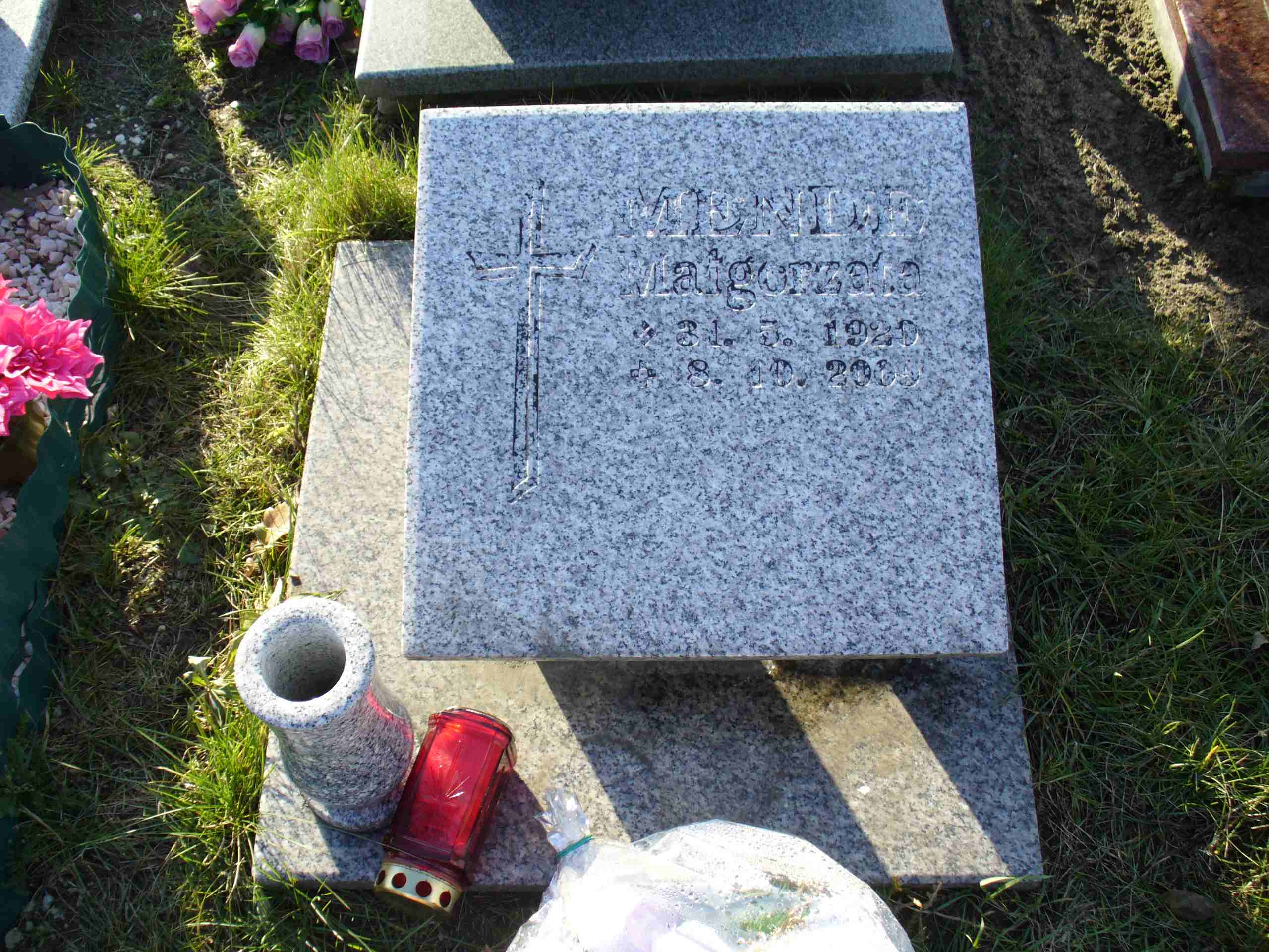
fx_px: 1356
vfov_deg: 38.7
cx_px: 634
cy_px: 476
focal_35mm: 37
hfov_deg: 50.1
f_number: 2.8
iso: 80
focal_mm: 6.1
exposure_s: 1/250
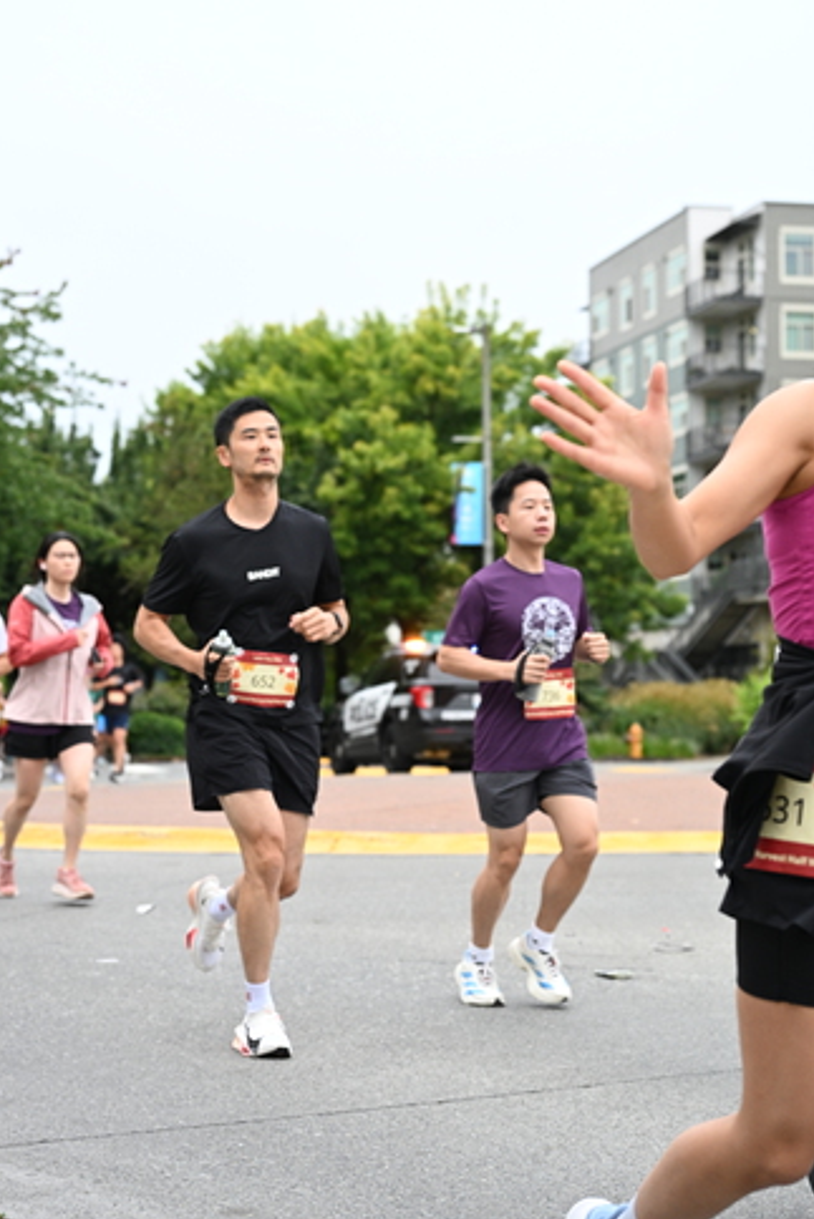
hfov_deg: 20.3
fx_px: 2271
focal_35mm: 67
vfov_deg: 30.0
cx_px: 354
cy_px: 547
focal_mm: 59
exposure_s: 1/800
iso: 1600
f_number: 4
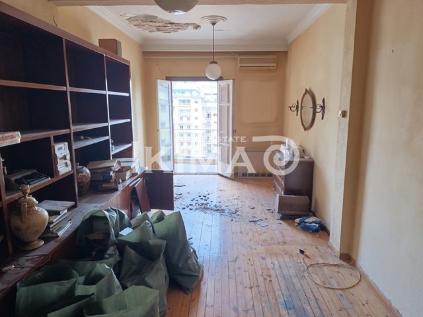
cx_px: 212
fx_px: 281
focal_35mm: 23
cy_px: 158
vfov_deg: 58.9
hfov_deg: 73.9
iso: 640
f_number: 1.6
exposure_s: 1/100
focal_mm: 6.14
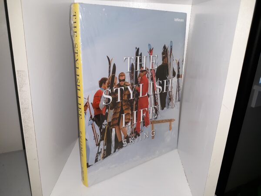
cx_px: 130
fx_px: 211
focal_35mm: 28
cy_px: 98
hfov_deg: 63.4
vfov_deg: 49.7
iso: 64
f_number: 1.7
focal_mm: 3.7
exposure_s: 1/120
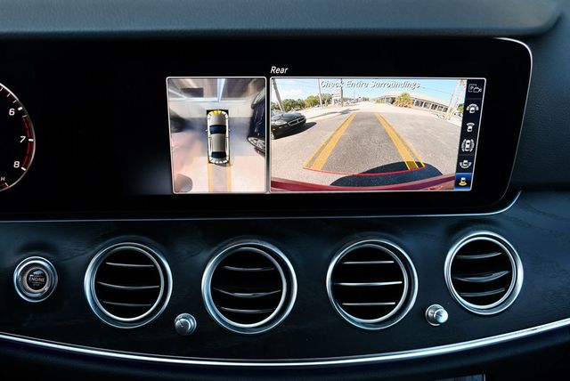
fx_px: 571
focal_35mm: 36
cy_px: 190
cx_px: 285
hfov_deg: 53.1
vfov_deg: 36.9
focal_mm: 18
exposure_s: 1/250
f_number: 3.5
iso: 450
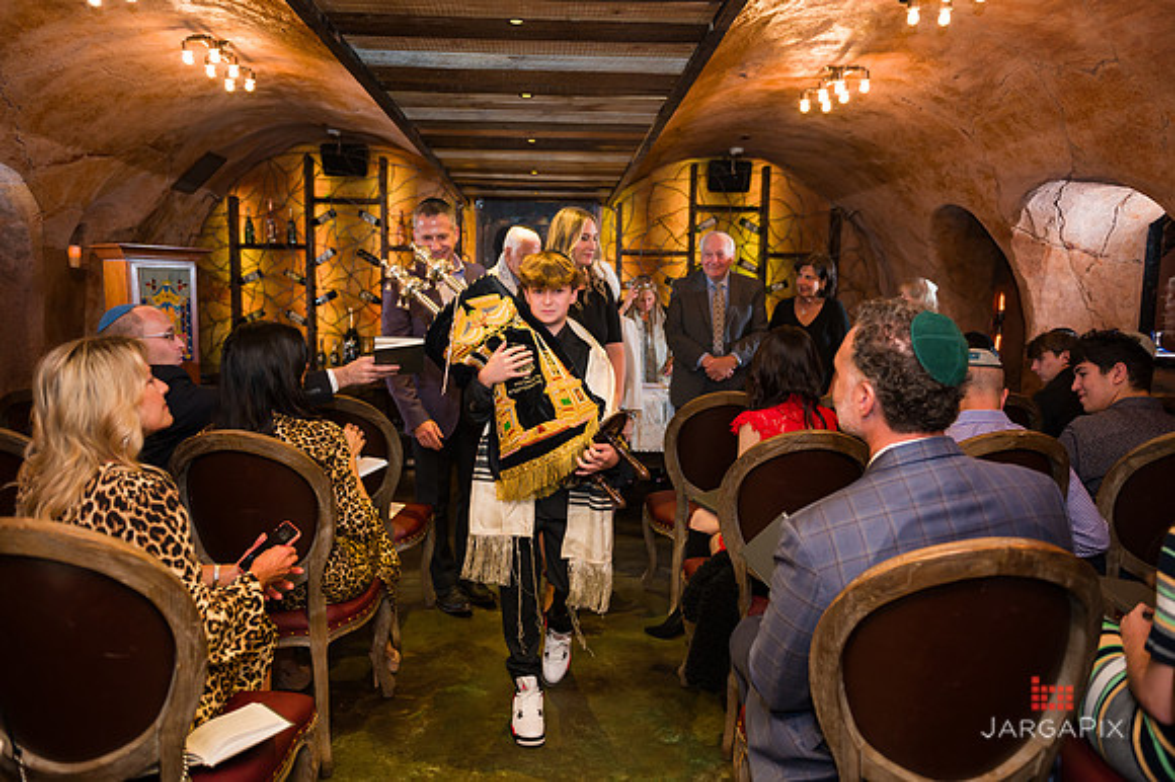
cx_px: 588
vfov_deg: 52.4
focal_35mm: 24
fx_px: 795
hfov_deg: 73.0
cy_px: 391
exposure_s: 1/200
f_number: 3.2
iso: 1250
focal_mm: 24
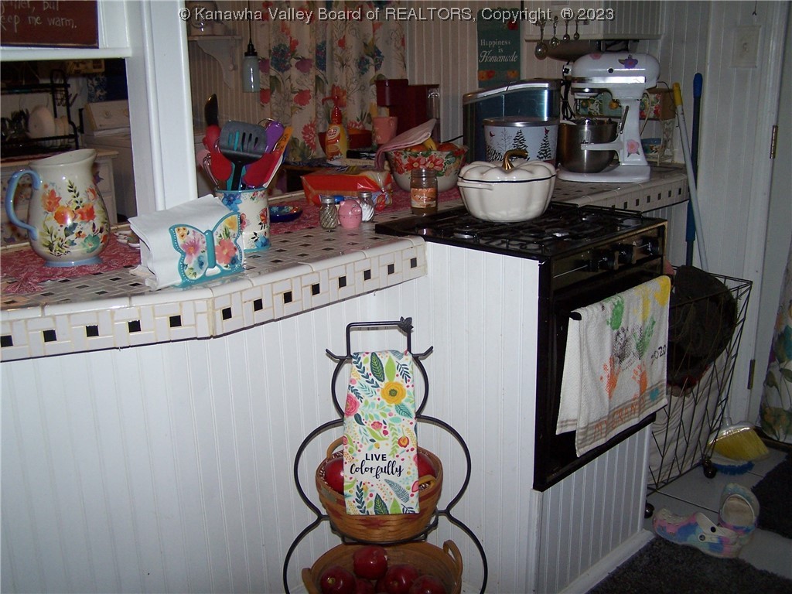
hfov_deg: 49.0
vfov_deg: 37.7
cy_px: 297
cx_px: 396
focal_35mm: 38
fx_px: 869
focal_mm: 6.3
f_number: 2.8
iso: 140
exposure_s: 1/60
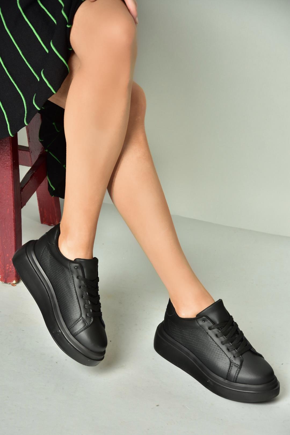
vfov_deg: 16.1
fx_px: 1541
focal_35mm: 128
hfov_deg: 10.8
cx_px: 145
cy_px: 218
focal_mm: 85
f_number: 7.1
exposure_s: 1/125
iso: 100
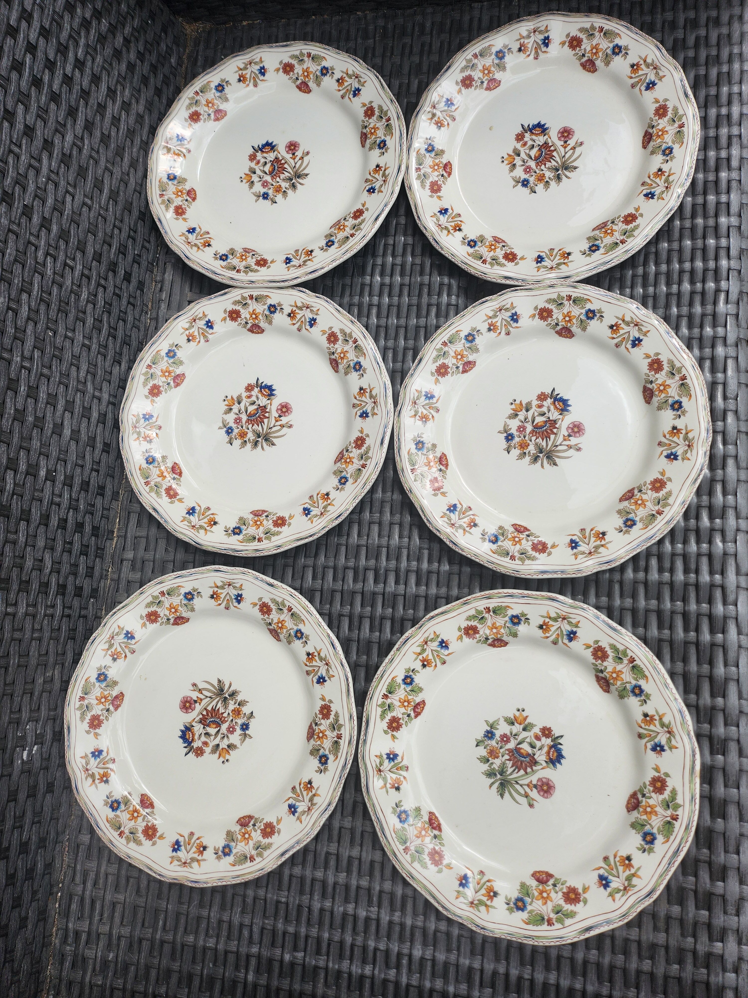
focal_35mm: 24
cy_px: 499
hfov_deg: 56.8
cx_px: 374
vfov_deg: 71.6
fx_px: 691
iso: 50
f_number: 1.8
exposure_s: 1/2049
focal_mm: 5
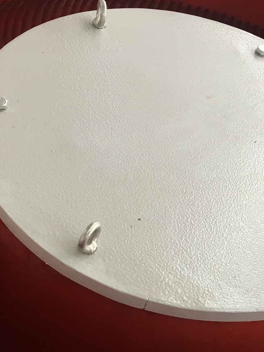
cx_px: 161
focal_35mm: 69
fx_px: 701
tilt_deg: -50.0
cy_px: 276
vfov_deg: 27.7
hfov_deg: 21.3
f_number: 2.2
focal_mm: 4.15
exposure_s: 1/33
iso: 25
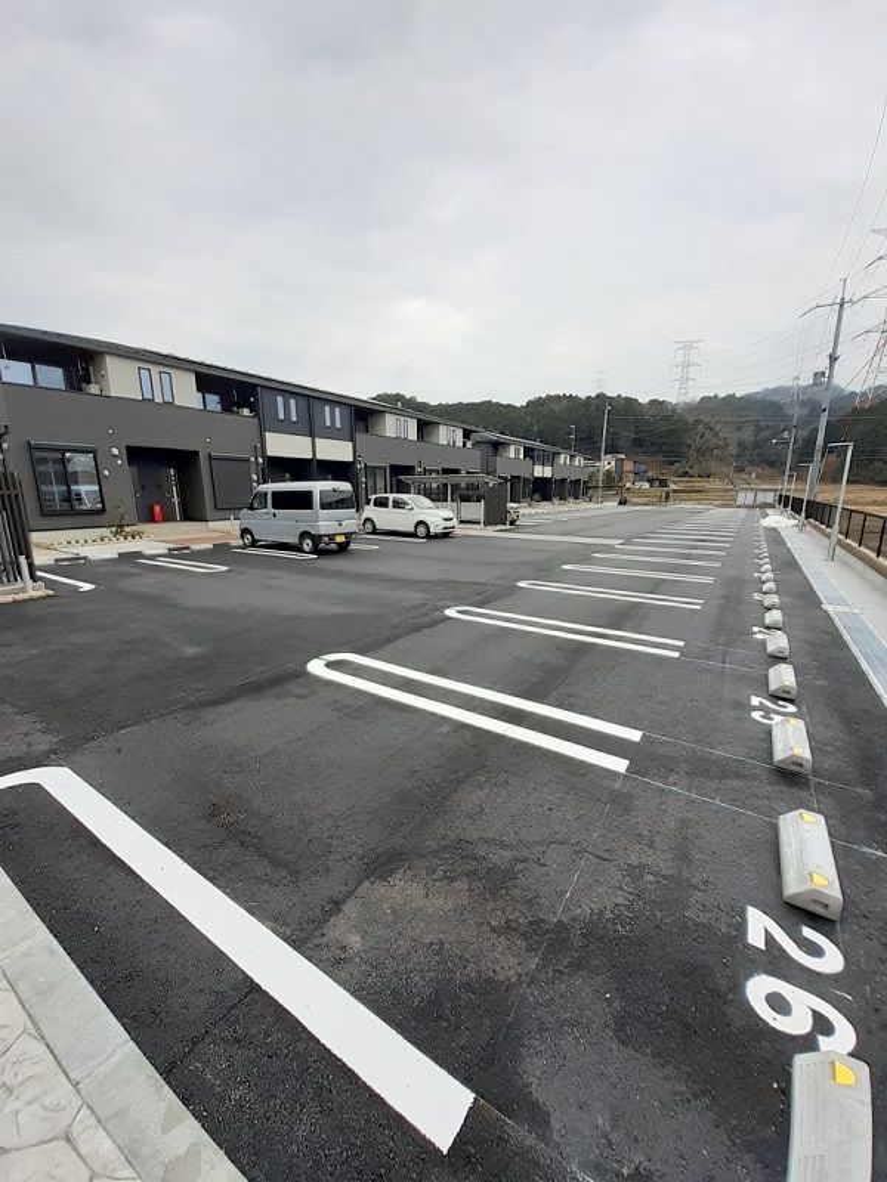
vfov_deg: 106.2
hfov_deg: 89.9
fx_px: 444
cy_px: 591
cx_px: 444
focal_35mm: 13
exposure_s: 1/367
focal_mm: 1.13
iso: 100
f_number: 2.2
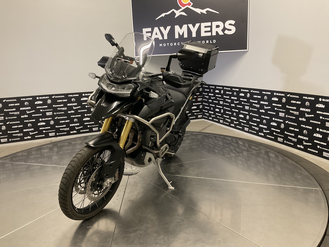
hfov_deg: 61.7
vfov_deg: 48.2
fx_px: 276
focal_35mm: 29
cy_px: 124
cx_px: 164
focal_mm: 3
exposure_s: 1/60
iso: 250
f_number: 1.8
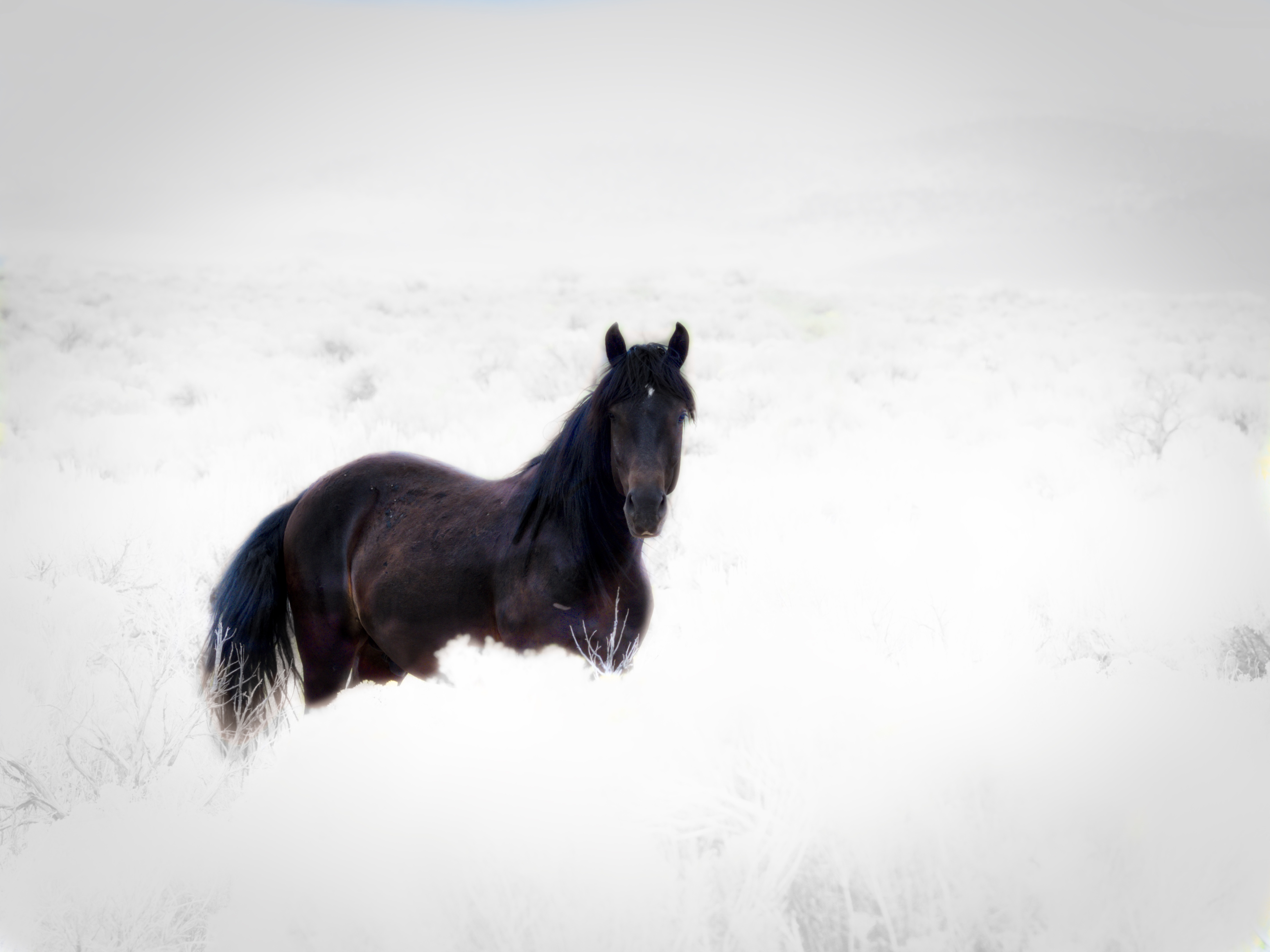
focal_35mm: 300
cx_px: 635
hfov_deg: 6.6
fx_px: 11007
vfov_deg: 5.0
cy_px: 476
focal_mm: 150
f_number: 8
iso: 200
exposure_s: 1/200
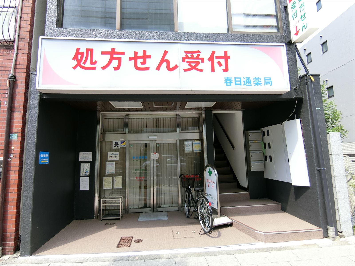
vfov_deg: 68.7
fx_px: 195
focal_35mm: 19
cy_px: 133
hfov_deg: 84.7
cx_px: 178
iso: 80
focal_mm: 4.06
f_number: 2.7
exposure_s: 1/250
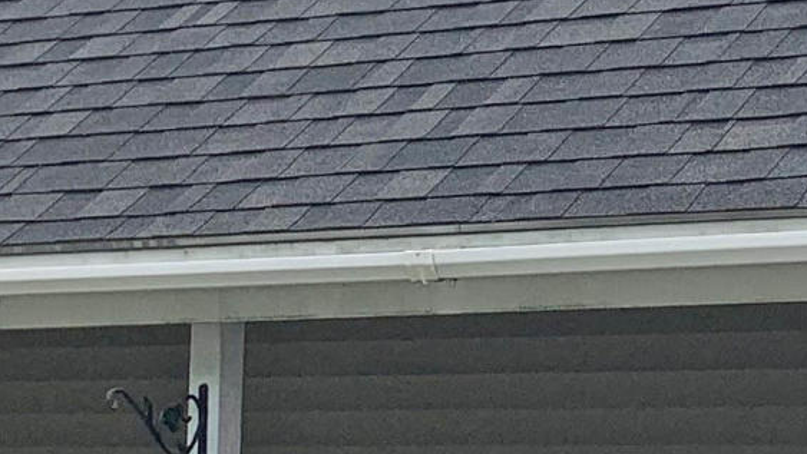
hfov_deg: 14.1
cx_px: 681
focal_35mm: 151
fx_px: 3232
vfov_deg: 8.0
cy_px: 221
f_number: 1.8
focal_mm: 4.25
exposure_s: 1/2208
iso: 25
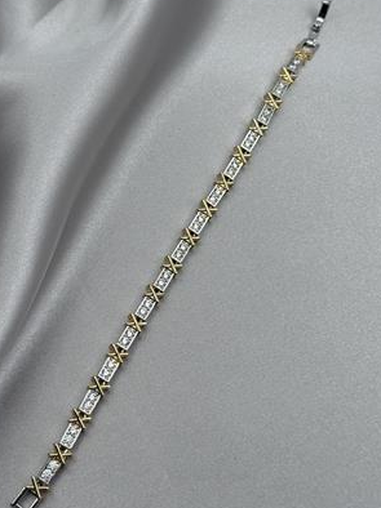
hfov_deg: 22.5
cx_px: 139
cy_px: 242
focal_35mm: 65
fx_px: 955
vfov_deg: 29.8
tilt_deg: -63.8
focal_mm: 6.76
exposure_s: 1/1575
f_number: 1.78
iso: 64
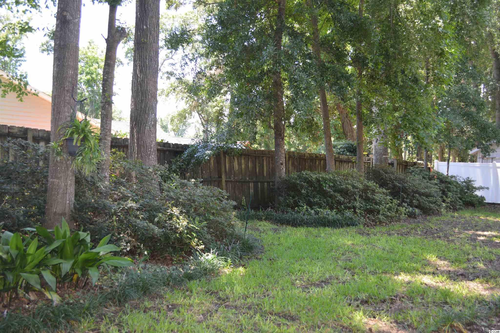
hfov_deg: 57.3
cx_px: 250
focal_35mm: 33
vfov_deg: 39.9
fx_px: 458
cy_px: 166
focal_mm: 22
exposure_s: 1/125
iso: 250
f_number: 4
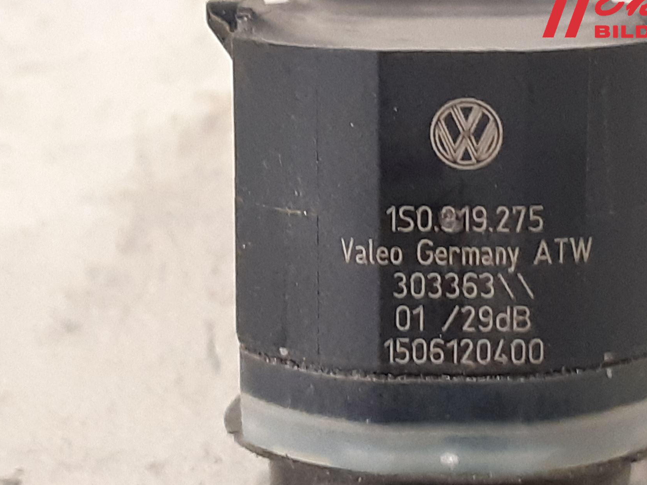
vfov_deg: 44.1
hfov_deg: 56.5
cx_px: 383
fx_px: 598
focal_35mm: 32
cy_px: 270
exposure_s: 1/25
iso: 250
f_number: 1.7
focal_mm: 3.93
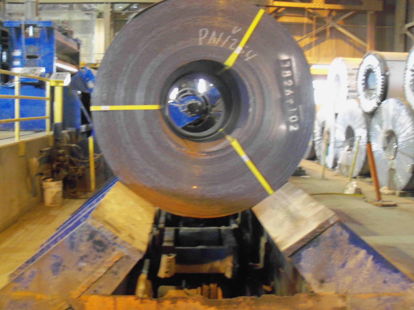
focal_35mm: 35
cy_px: 155
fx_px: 419
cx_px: 207
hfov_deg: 52.6
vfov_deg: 40.7
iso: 400
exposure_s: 1/6
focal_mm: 6.3
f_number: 3
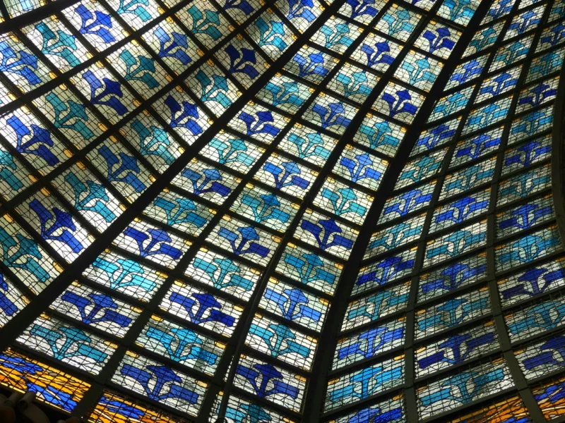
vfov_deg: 22.3
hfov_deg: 29.4
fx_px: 1077
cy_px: 212
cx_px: 282
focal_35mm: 66
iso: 100
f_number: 2.8
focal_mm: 11.9
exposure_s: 1/200
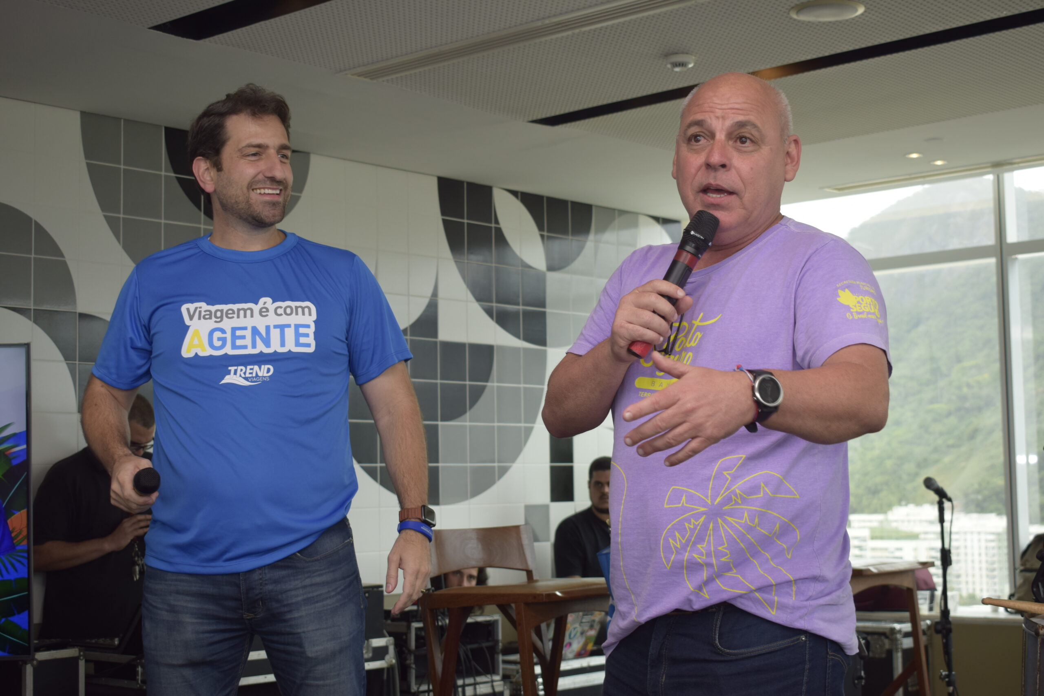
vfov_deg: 23.8
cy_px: 348
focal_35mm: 57
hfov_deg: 35.1
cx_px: 522
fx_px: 1653
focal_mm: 38
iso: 250
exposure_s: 1/125
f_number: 5.6
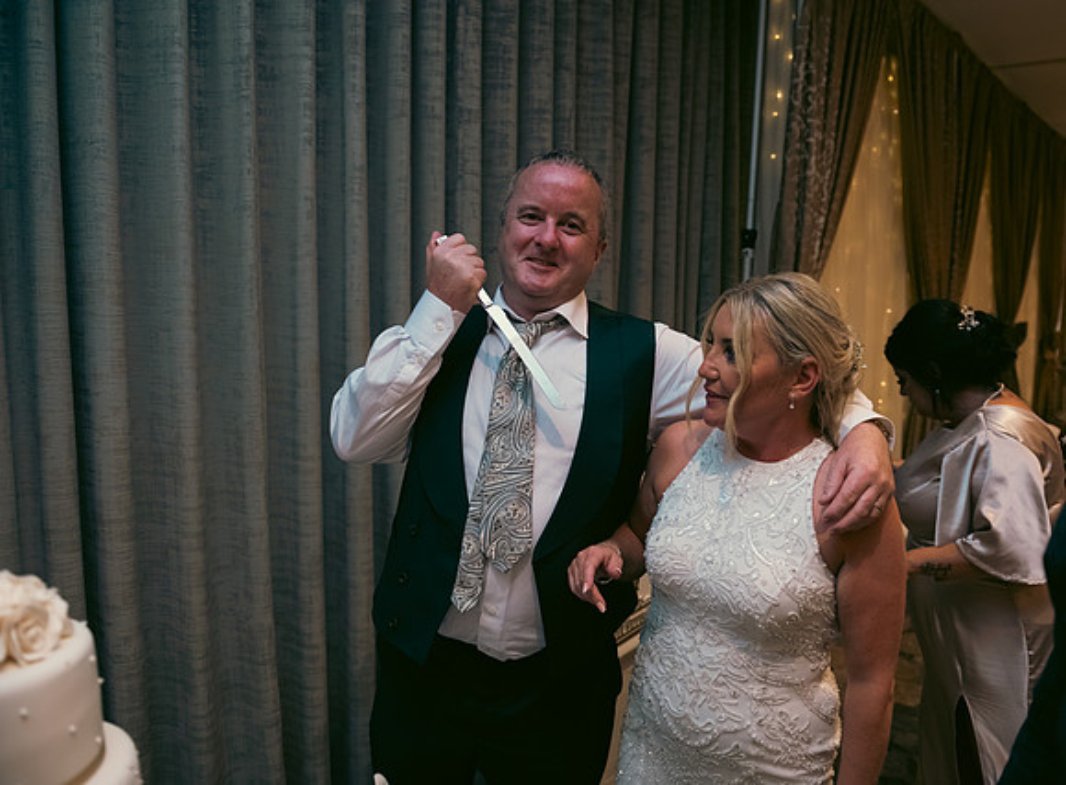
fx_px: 785
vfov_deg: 53.1
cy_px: 392
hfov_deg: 68.2
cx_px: 589
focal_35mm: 26
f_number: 3.5
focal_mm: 24
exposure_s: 1/160
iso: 800
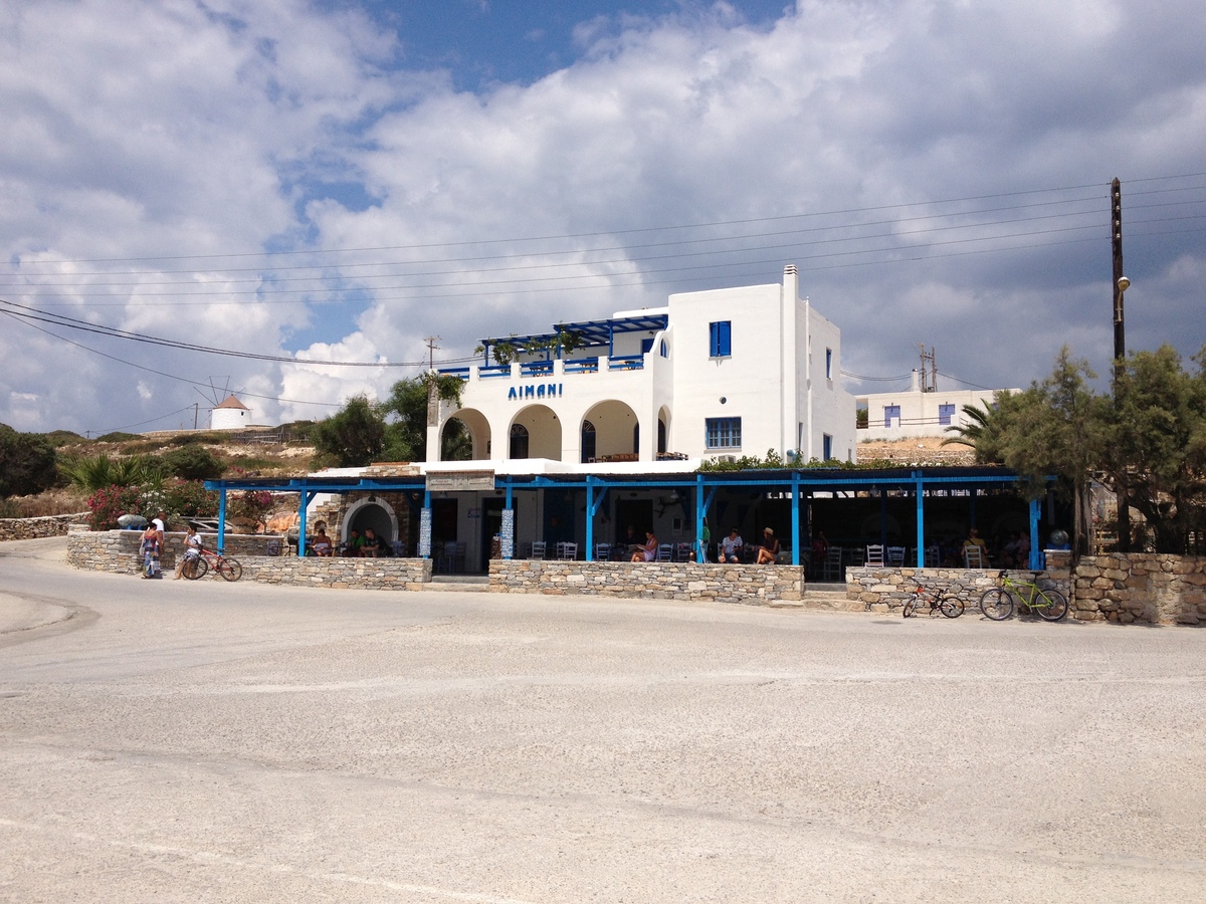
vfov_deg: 40.7
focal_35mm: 35
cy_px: 452
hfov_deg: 52.6
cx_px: 603
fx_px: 1219
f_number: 2.4
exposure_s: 1/3953
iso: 50
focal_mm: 4.28
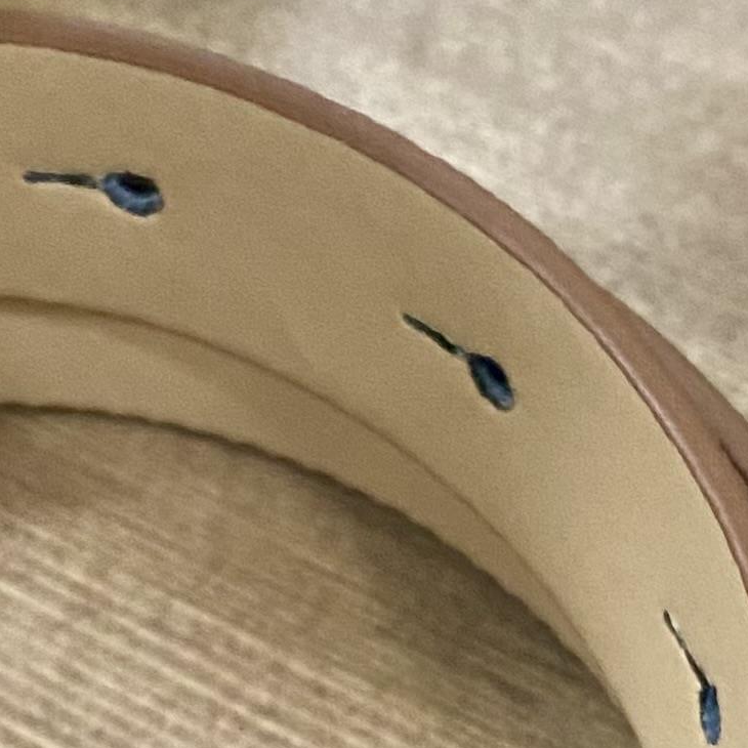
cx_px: 186
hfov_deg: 14.2
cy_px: 1066
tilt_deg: -58.4
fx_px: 2983
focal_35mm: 122
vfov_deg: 13.6
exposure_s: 1/50
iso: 400
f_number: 1.8
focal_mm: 4.25
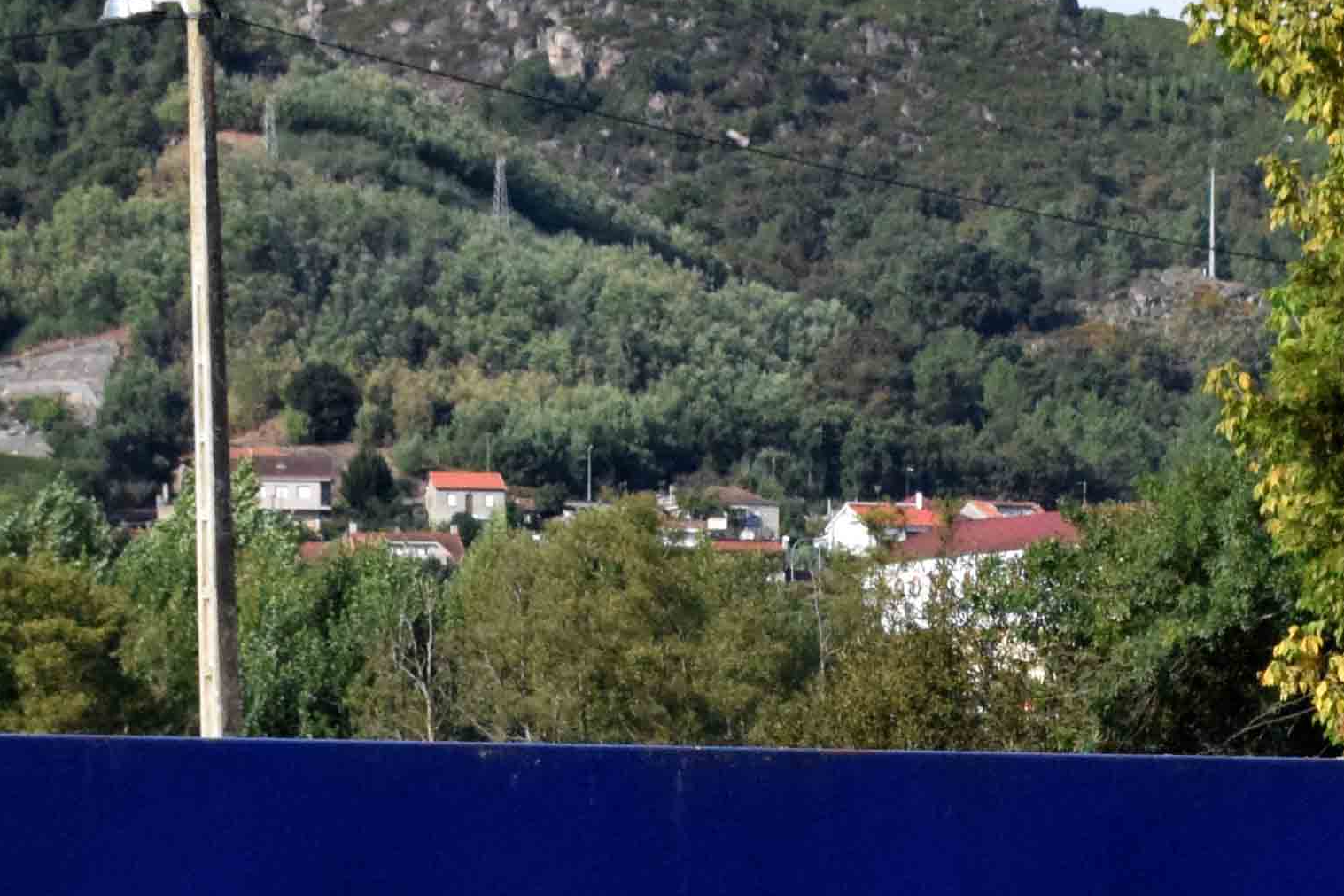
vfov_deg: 7.6
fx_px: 6644
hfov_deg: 11.5
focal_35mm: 178
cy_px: 1294
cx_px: 1024
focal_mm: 30
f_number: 10
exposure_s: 1/4000
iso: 3200
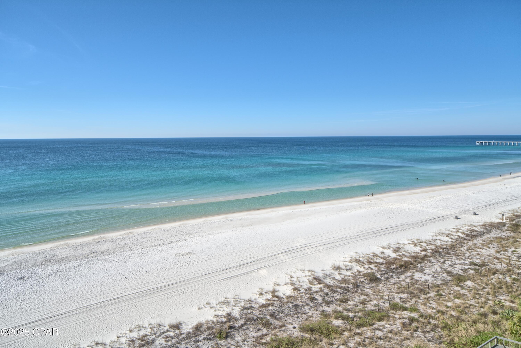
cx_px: 260
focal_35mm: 24
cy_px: 174
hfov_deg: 73.7
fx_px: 347
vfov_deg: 53.2
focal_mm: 24
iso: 100
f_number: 8
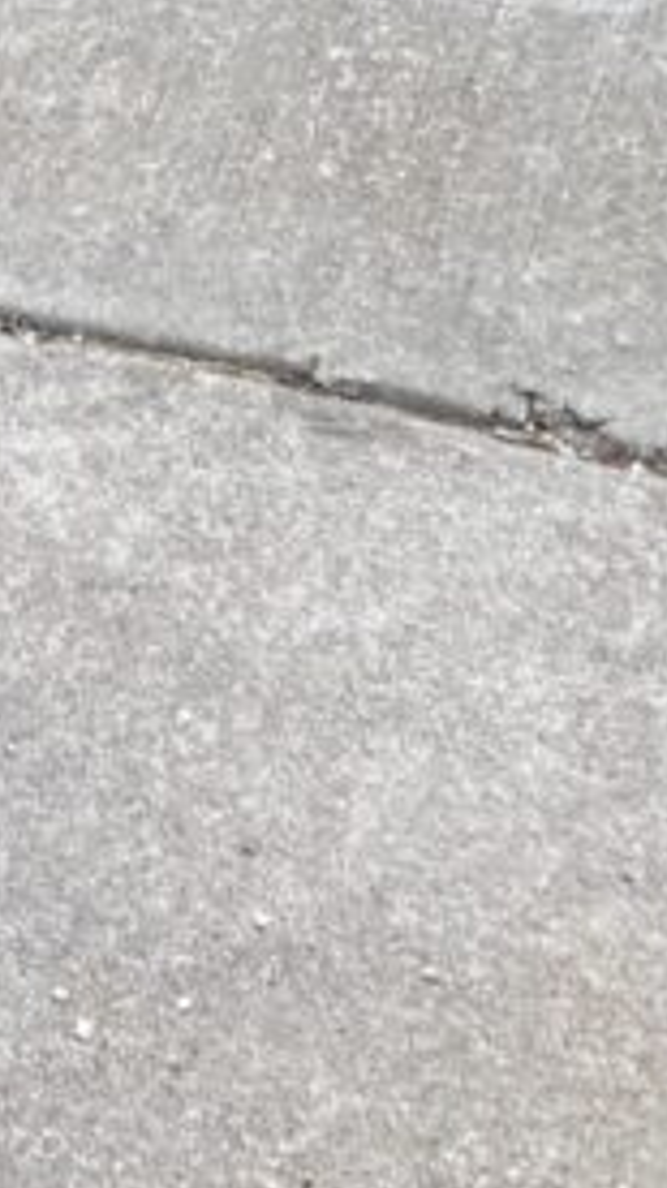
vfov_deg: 18.3
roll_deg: +1.4
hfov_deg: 11.3
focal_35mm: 105
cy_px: -560
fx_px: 3305
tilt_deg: -30.1
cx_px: -112
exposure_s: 1/2513
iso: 50
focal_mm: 5.7
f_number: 1.5
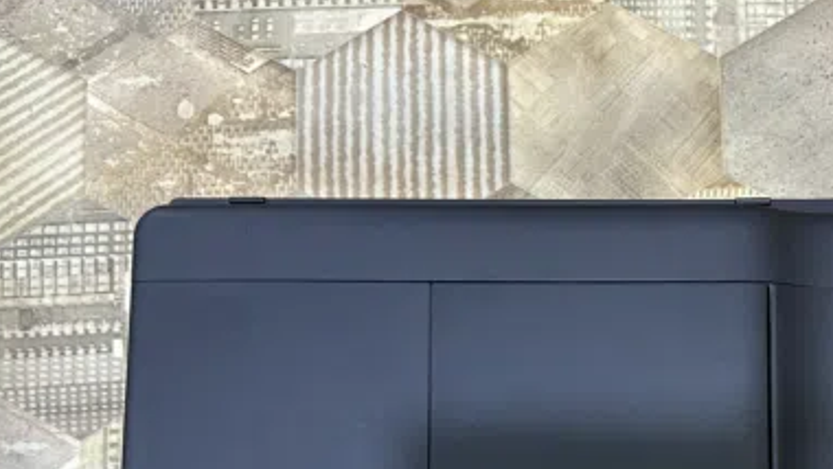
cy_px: 515
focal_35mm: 44
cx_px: 577
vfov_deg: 25.2
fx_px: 972
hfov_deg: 45.4
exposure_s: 1/50
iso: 200
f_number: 1.78
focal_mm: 6.86
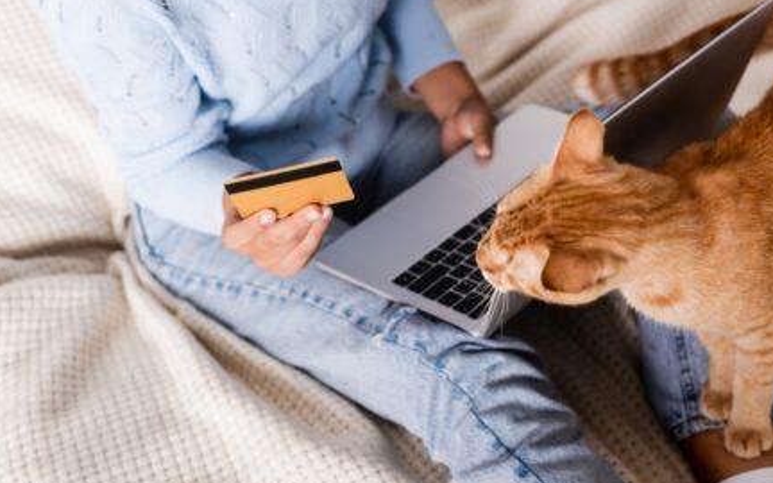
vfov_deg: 22.0
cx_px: 440
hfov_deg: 34.5
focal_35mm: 59
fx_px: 1243
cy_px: 222
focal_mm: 50
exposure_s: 1/200
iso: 160
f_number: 4
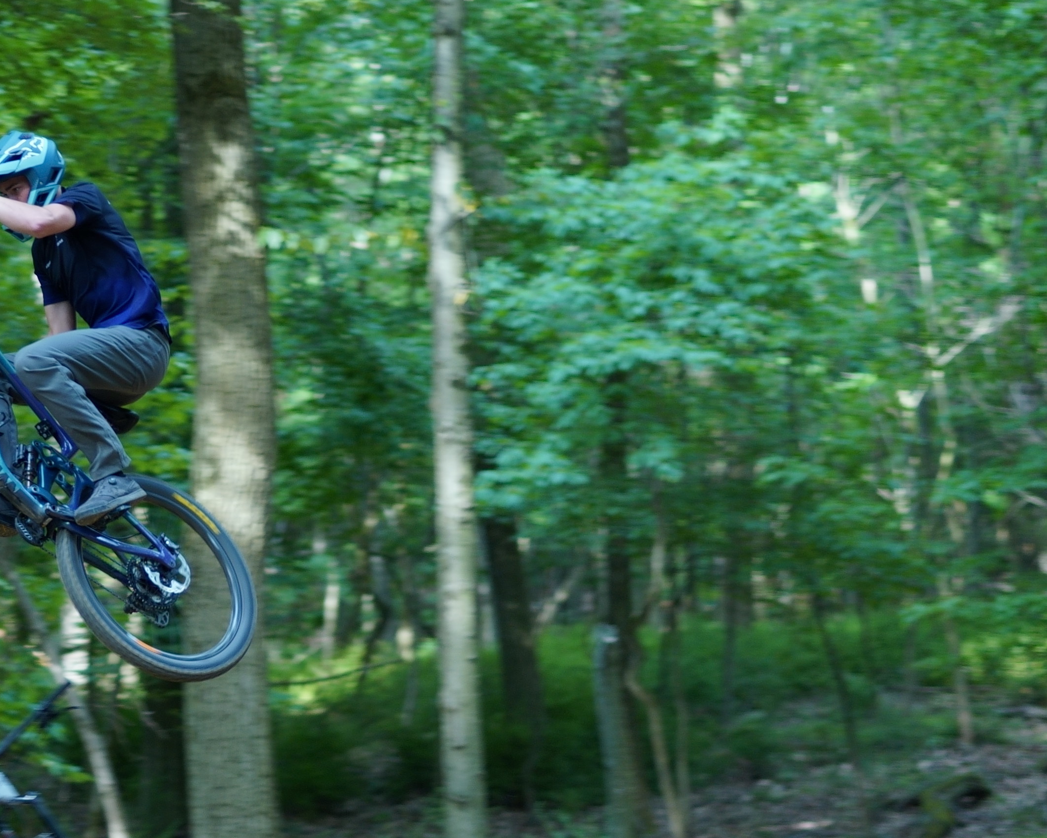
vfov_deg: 12.9
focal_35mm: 119
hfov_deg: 15.7
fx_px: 3687
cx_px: -98
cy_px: 313
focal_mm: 30
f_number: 1.4
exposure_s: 1/200
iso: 100
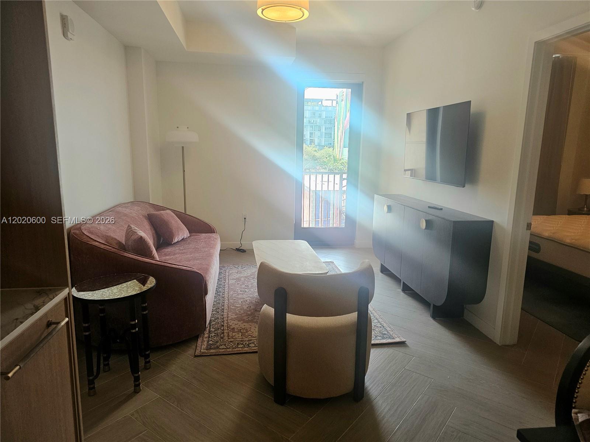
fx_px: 392
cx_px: 295
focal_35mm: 23
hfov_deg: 73.9
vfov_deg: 58.9
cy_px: 221
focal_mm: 6.3
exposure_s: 1/120
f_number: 1.7
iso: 200
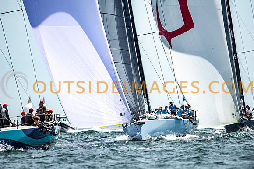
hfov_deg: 3.4
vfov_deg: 2.3
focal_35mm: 600
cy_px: 84
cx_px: 127
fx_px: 4231
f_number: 5
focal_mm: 600
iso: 400
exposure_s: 1/3200
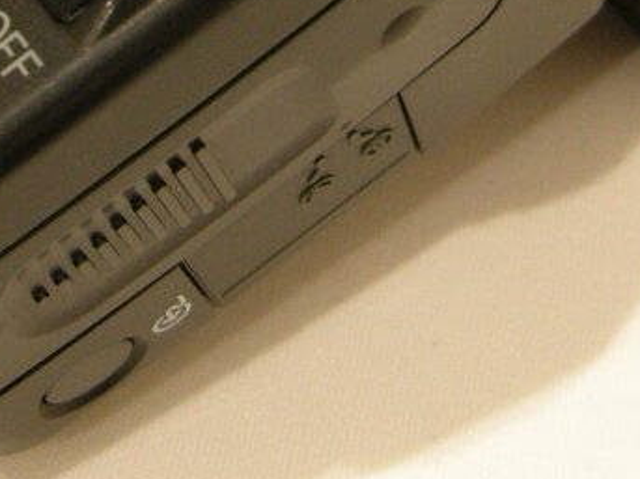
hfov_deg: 15.6
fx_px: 2329
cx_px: 164
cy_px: -158
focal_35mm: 126
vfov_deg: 11.4
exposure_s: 1/60
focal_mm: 7.5
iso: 212
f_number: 2.7
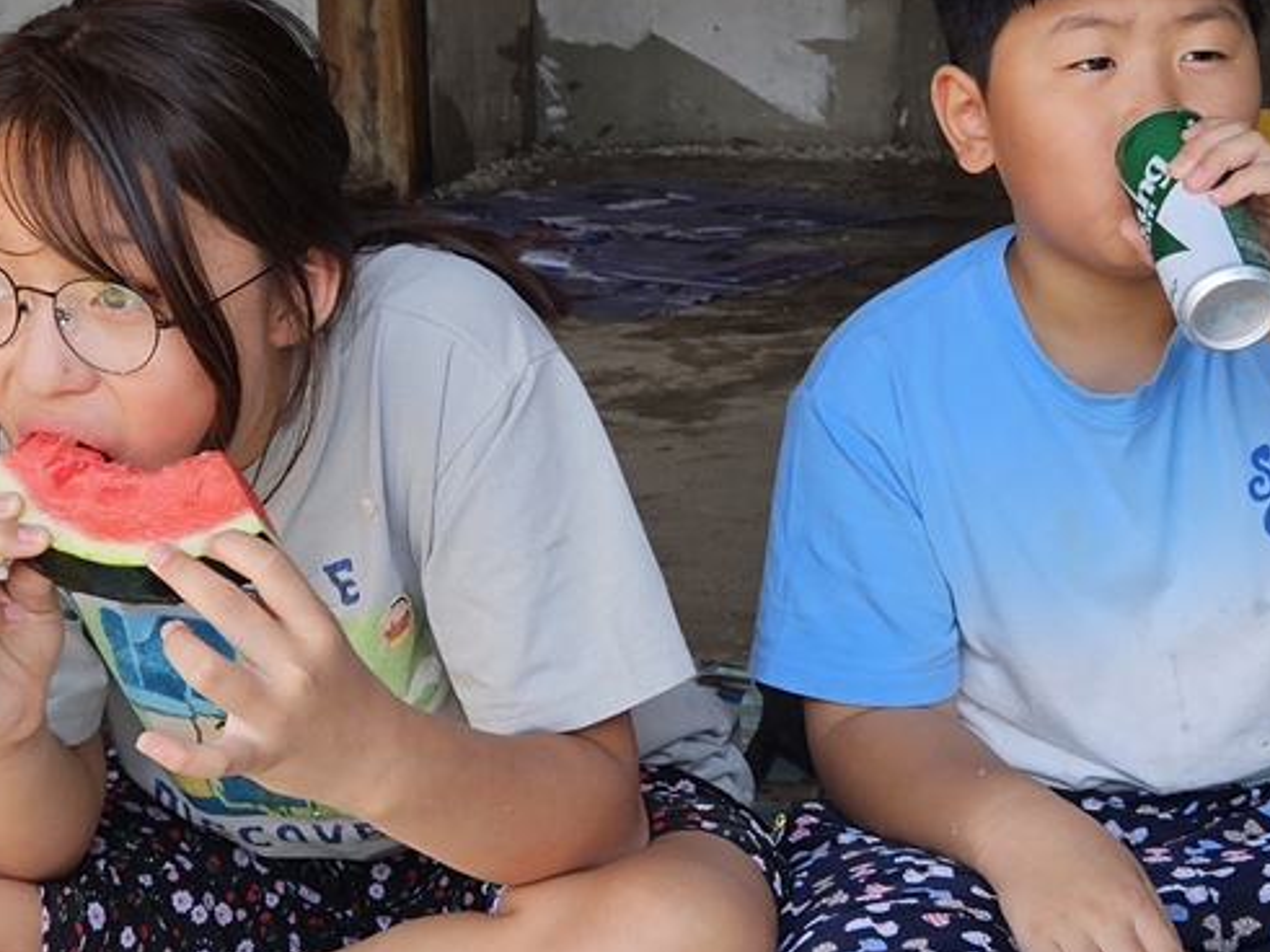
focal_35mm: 75
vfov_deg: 19.5
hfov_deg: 25.9
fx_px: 2751
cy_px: 282
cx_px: 763
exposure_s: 1/198
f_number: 1.8
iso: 25
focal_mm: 5.4
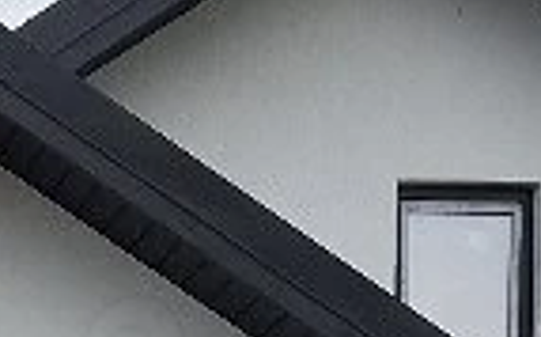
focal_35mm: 228
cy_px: 1729
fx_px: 3358
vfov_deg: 4.7
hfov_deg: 9.2
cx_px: 30
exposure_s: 1/1429
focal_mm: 5.4
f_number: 1.8
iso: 25
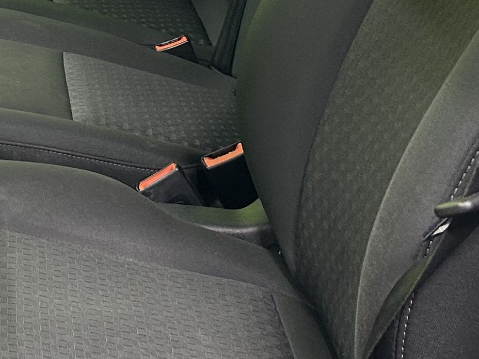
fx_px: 1564
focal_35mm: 113
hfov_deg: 16.8
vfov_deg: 12.5
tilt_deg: -9.9
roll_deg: -0.4
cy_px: -154
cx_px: -78
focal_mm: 5.7
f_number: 1.5
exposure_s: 1/50
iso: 100
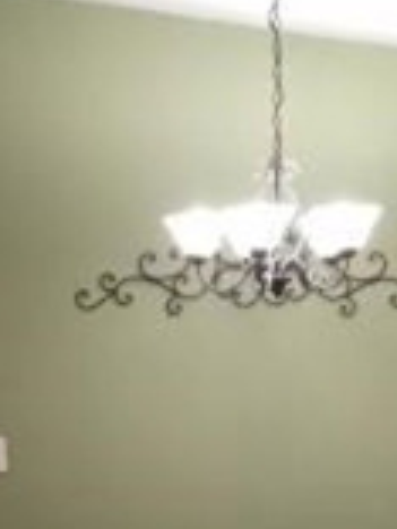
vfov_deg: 15.8
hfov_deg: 12.4
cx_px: 129
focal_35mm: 119
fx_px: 1820
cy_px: 661
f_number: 2.2
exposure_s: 1/30
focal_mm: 4.15
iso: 125
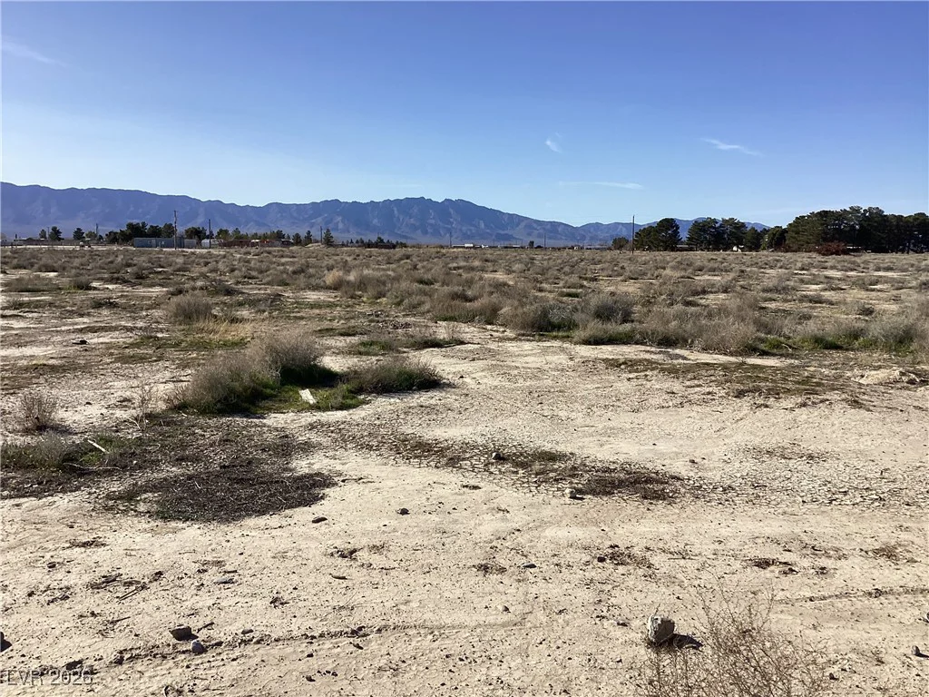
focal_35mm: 31
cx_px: 464
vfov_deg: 45.4
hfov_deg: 58.4
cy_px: 348
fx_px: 832
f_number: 2.4
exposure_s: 1/2092
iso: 25
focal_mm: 3.3
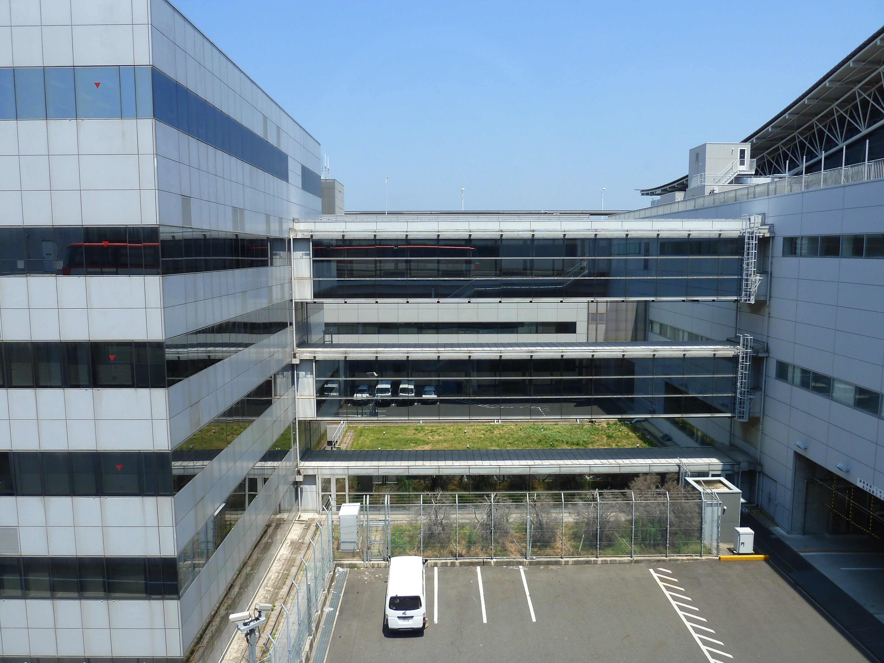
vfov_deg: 54.9
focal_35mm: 25
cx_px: 442
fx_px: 638
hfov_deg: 69.4
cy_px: 332
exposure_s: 1/320
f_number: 4
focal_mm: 4.1
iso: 80
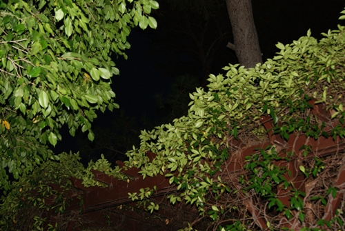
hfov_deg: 46.3
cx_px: 172
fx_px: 403
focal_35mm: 42
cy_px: 116
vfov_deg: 32.0
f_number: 5.6
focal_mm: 28
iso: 400
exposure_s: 1/60
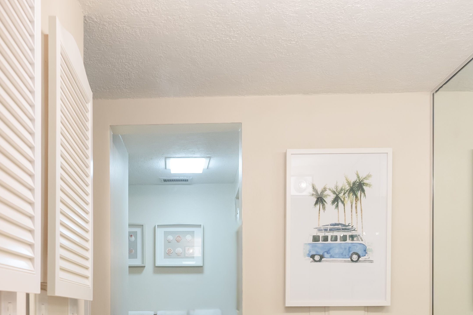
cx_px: 570
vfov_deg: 27.2
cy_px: 434
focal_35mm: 39
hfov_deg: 37.4
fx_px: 512
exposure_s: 1/100
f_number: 5
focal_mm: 14
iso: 400
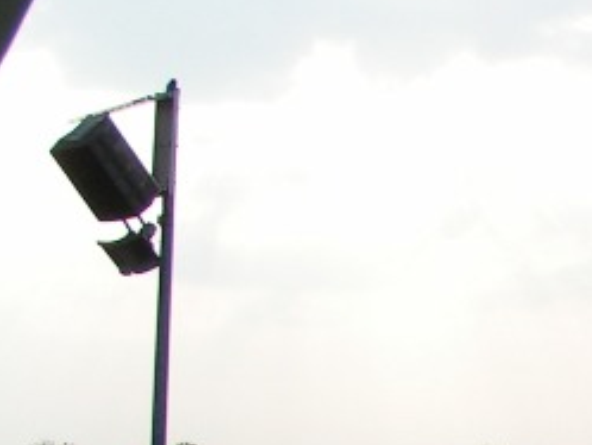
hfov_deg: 14.9
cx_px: 911
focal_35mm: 122
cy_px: 652
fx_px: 2087
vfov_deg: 11.7
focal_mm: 5.8
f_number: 5.6
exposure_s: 1/200
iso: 50
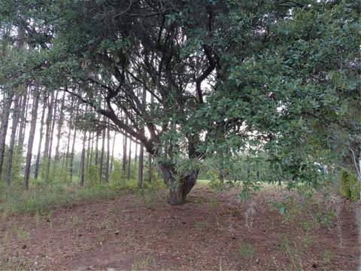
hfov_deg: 69.4
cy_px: 136
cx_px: 180
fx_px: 261
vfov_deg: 54.9
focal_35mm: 25
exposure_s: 1/120
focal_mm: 4.69
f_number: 1.8
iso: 50
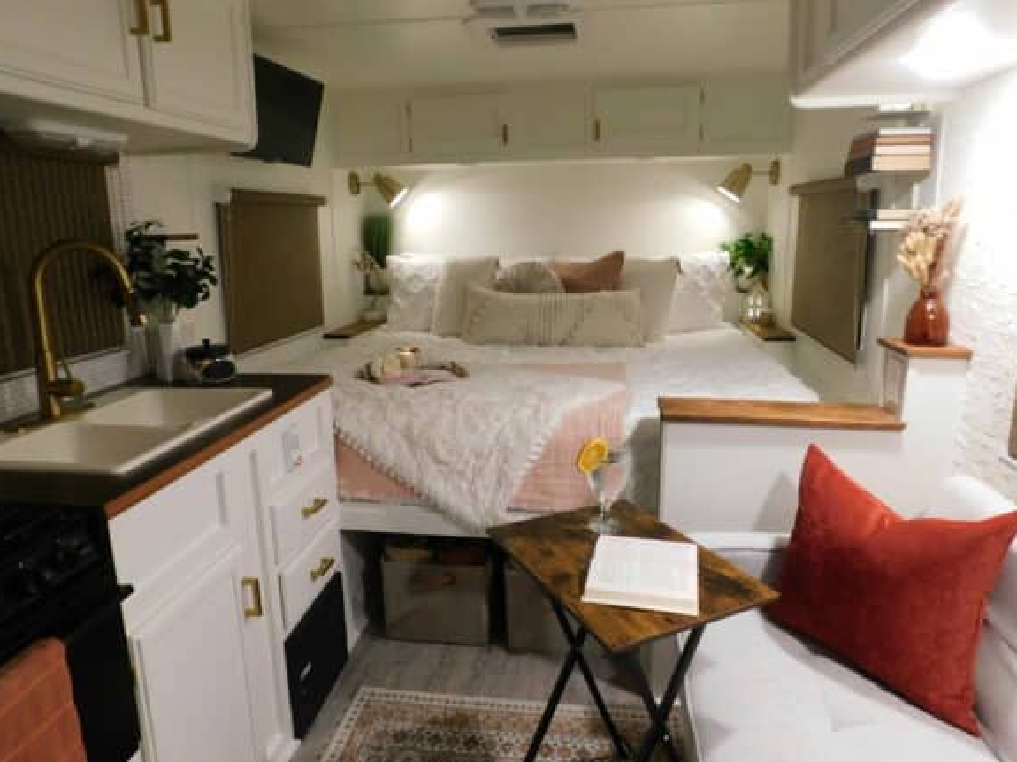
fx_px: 705
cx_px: 506
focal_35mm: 24
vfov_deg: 56.8
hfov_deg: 71.6
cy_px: 366
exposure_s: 1/13
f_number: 3
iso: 400
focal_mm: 4
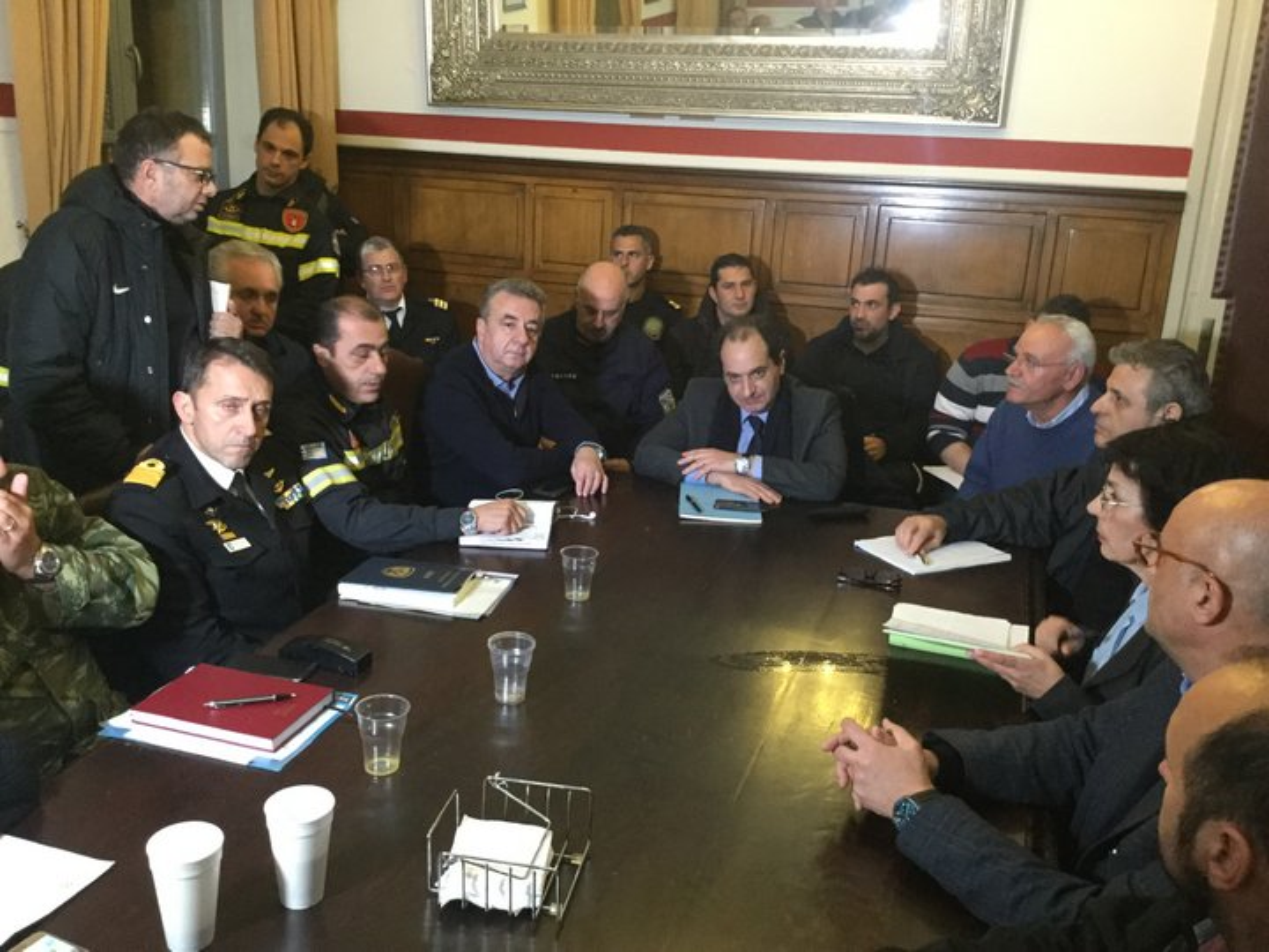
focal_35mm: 31
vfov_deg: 45.4
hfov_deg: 58.4
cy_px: 476
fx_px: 1136
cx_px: 634
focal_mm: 3.3
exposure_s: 1/17
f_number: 2.4
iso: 200
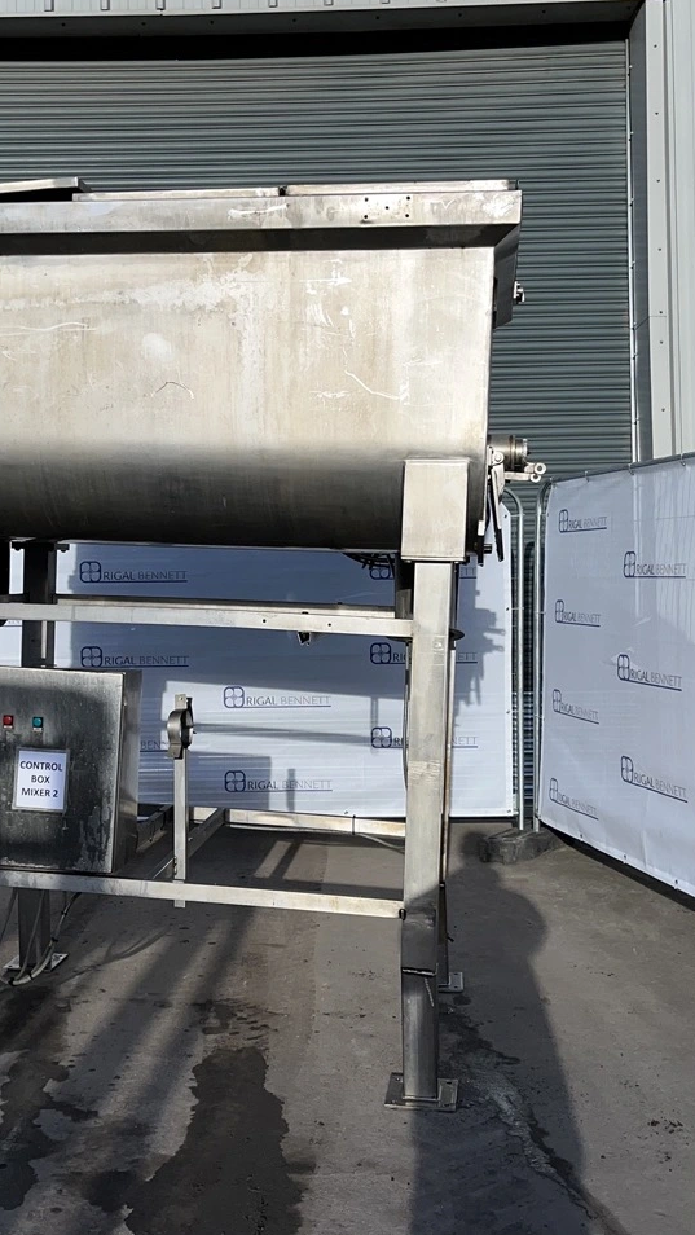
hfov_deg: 31.0
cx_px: 247
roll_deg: +1.2
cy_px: 620
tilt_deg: +0.9
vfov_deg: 52.8
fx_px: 1244
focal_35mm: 38
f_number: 1.6
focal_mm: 5.1
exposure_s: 1/3876
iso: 32
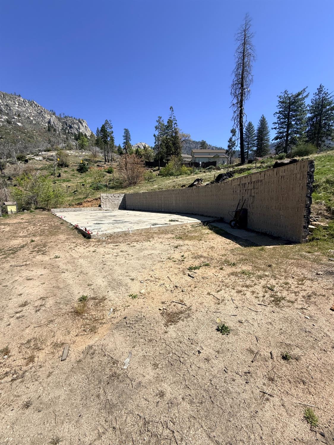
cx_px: 167
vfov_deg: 102.1
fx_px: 180
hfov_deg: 85.7
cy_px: 222
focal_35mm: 14
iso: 50
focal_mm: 2.22
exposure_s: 1/2410
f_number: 2.2
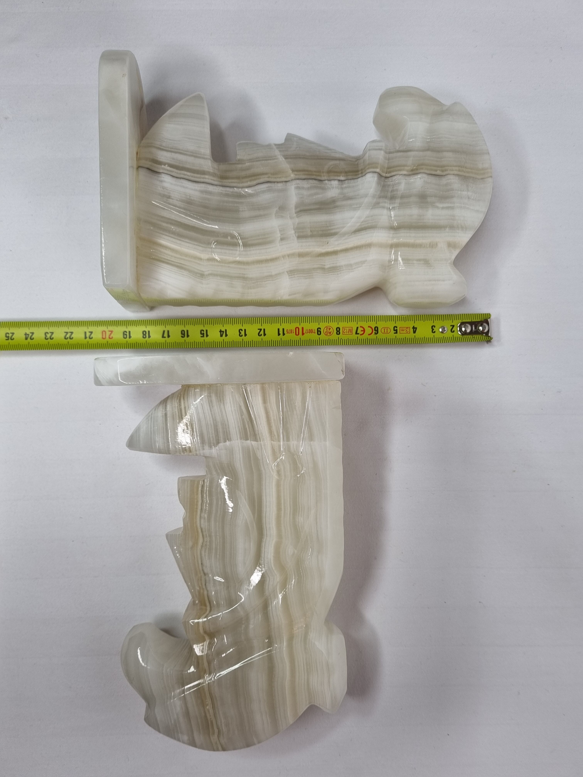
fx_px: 584
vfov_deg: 67.3
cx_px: 292
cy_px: 388
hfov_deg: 53.1
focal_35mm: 26
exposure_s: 1/123
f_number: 1.8
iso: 50
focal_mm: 5.4
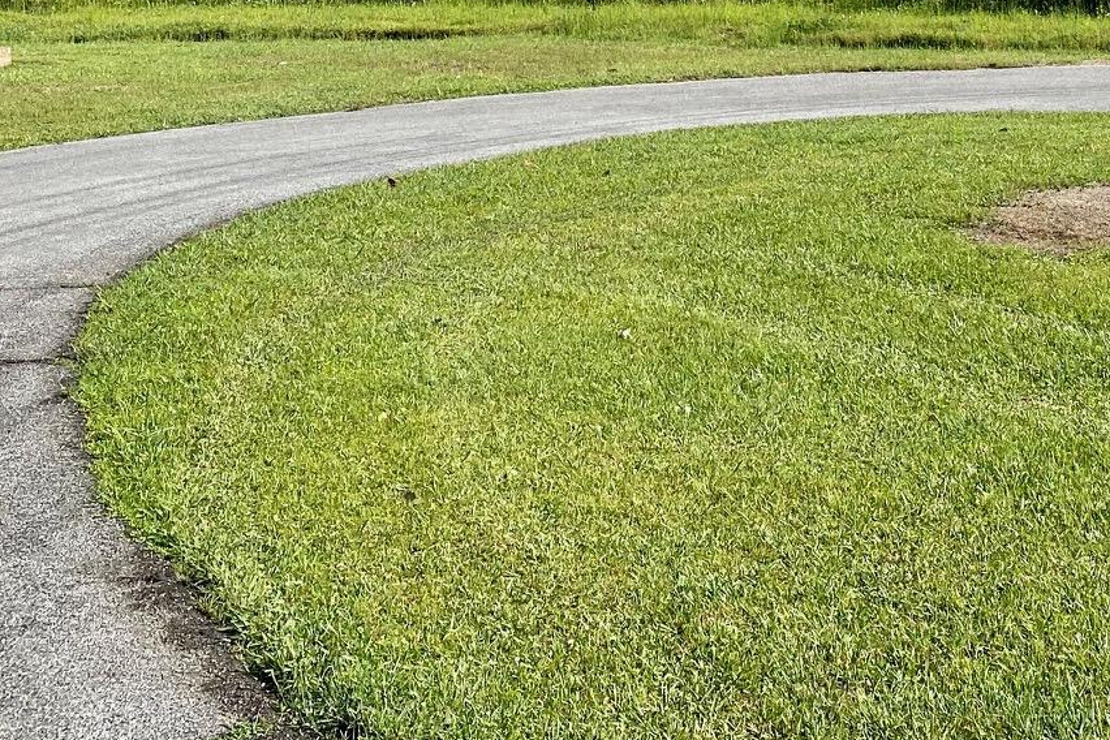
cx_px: 905
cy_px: -218
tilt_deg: +3.1
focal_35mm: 64
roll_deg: +0.3
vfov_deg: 19.6
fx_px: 1973
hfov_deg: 30.6
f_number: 1.8
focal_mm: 4.25
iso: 32
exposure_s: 1/2227
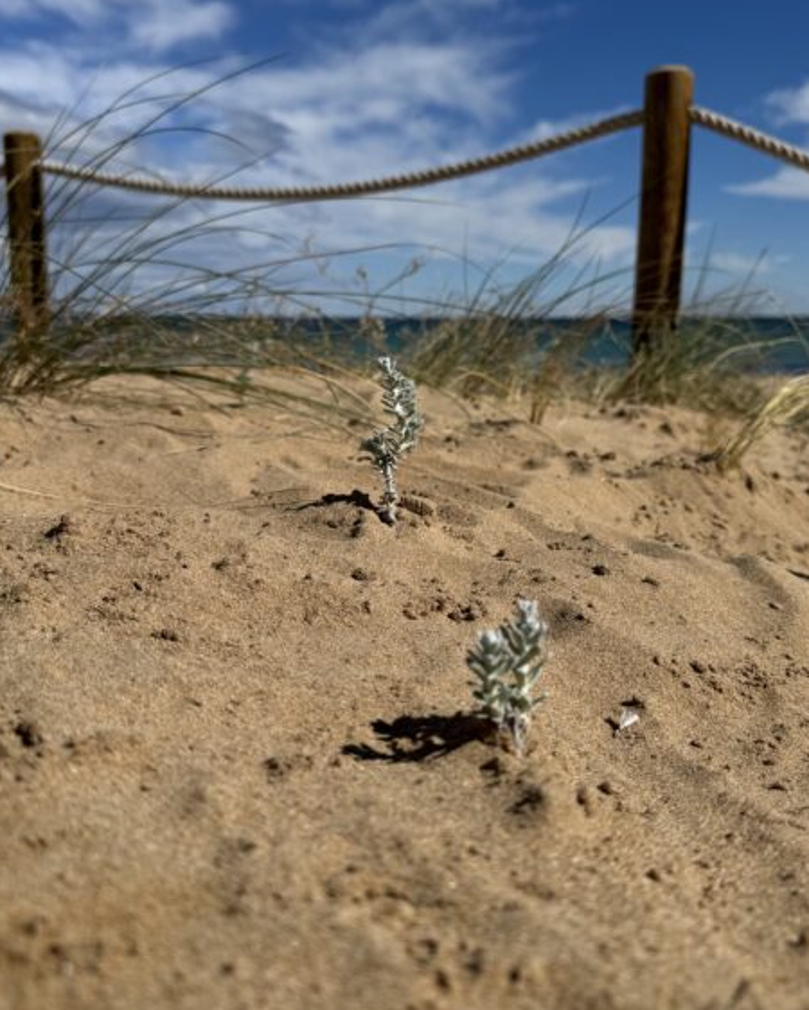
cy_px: 496
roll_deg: +0.7
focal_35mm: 32
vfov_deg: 55.6
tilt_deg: -11.9
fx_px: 957
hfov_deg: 45.8
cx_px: 412
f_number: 1.78
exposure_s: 1/10417
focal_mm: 6.86
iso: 80
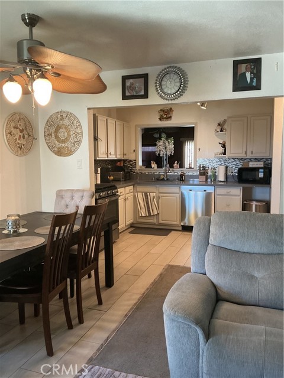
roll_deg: +0.6
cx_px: 142
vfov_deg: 61.7
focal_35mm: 29
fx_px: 317
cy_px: 189
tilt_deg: -5.7
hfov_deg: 48.2
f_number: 1.8
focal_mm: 3
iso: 200
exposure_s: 1/60
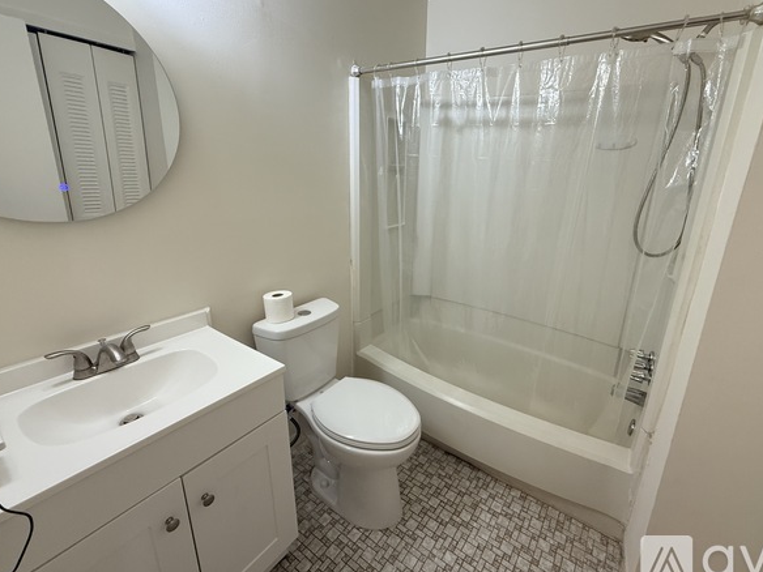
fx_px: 353
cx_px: 416
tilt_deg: -14.8
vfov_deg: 77.9
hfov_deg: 94.2
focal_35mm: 16
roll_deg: -2.5
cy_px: 261
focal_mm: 2.22
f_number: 2.2
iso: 200
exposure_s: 1/120
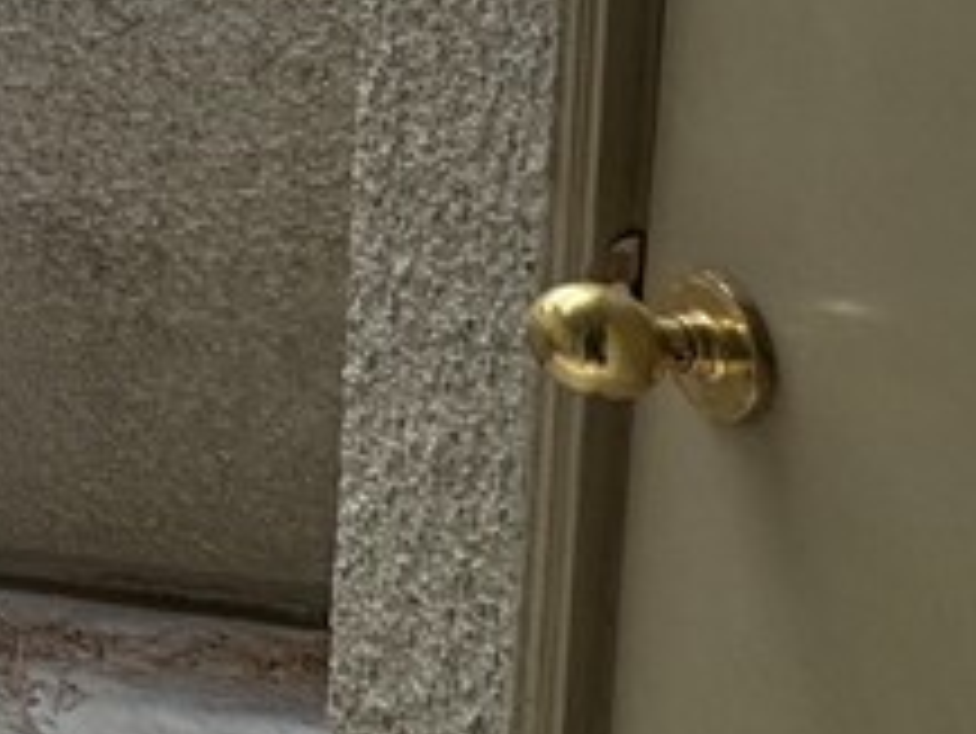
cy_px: -275
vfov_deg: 20.0
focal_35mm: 66
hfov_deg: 17.5
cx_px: -1102
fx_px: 1862
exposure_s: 1/220
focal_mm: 2.22
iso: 40
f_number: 2.2
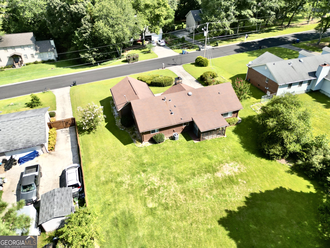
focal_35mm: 24
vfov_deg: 56.8
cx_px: 165
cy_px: 124
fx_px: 229
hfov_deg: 71.6
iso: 130
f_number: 1.7
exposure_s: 1/1600
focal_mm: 6.72
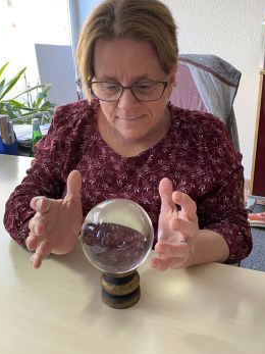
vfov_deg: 59.9
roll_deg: +1.6
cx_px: 138
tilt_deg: -16.8
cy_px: 163
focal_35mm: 30
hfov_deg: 46.8
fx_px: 306
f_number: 1.8
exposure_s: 1/50
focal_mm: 4.25
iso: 125
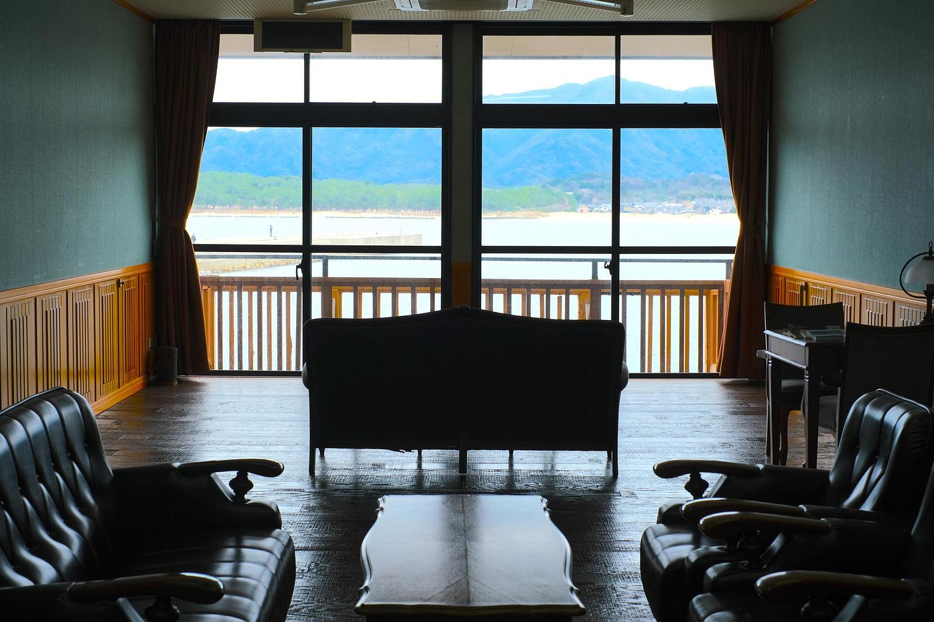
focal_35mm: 53
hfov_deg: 37.5
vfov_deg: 25.5
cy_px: 311
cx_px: 467
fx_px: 1375
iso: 160
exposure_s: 1/75
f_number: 6.4
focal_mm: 35
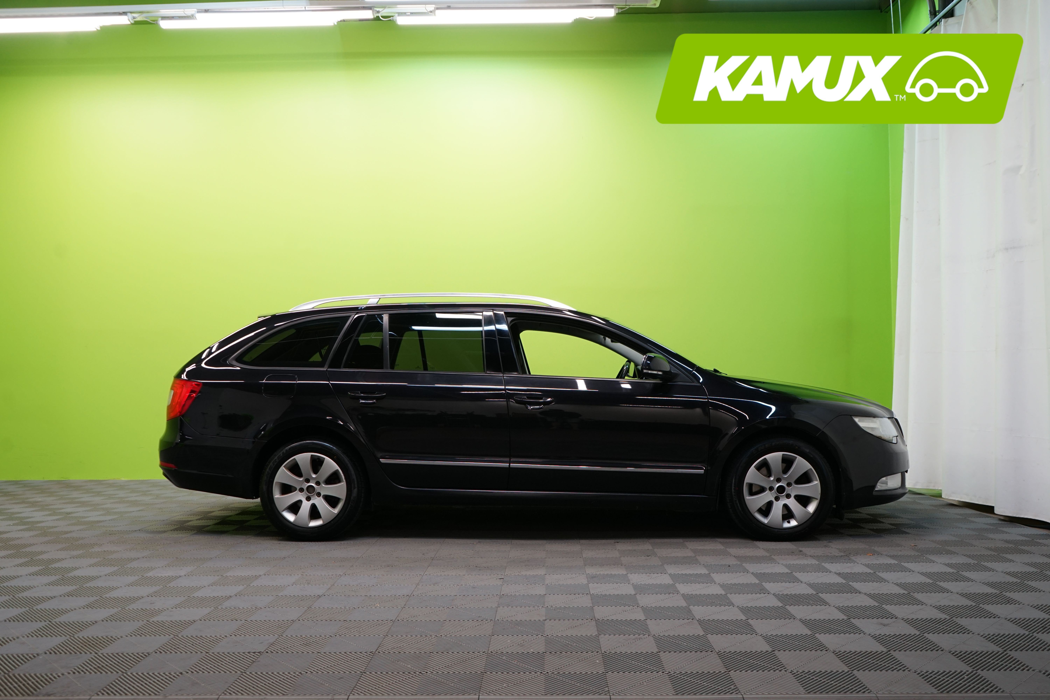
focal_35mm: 29
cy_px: 350
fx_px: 846
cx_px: 525
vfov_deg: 45.0
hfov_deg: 63.7
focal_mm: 29
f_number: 5.6
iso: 640
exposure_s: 1/50
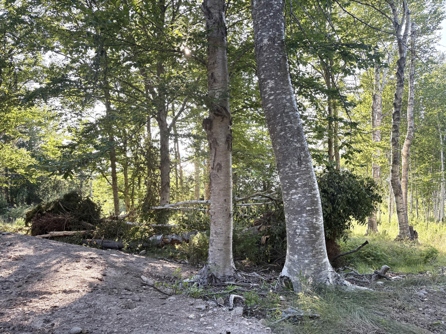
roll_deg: -0.5
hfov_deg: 67.3
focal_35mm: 26
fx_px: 335
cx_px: 223
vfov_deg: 53.1
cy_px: 167
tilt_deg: -1.5
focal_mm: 5.96
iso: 64
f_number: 1.6
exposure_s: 1/316
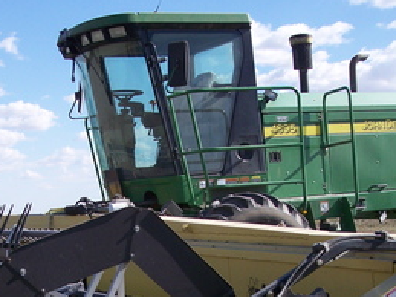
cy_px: 280
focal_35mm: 82
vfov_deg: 17.6
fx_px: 938
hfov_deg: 23.7
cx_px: 124
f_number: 4
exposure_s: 1/750
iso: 100
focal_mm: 8
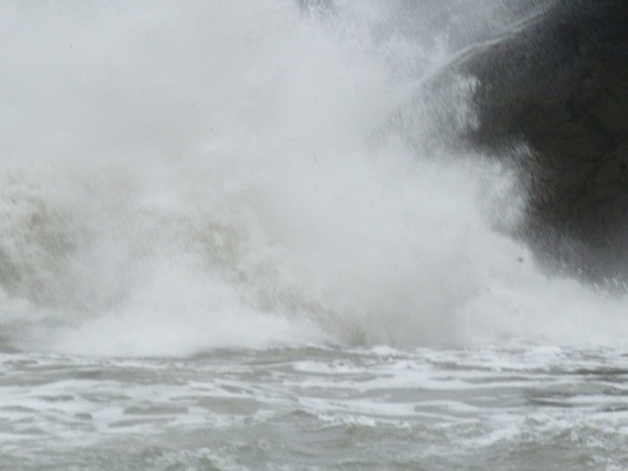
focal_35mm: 300
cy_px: 49
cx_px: 318
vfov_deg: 4.9
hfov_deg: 6.6
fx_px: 5443
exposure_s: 1/200
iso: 250
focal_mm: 26.9
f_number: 5.2
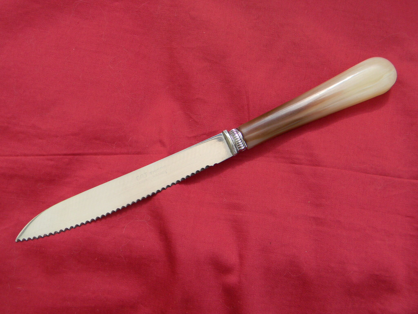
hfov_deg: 63.4
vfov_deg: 49.7
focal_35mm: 28
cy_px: 157
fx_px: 338
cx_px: 209
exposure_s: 1/226
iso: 80
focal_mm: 5
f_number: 3.5
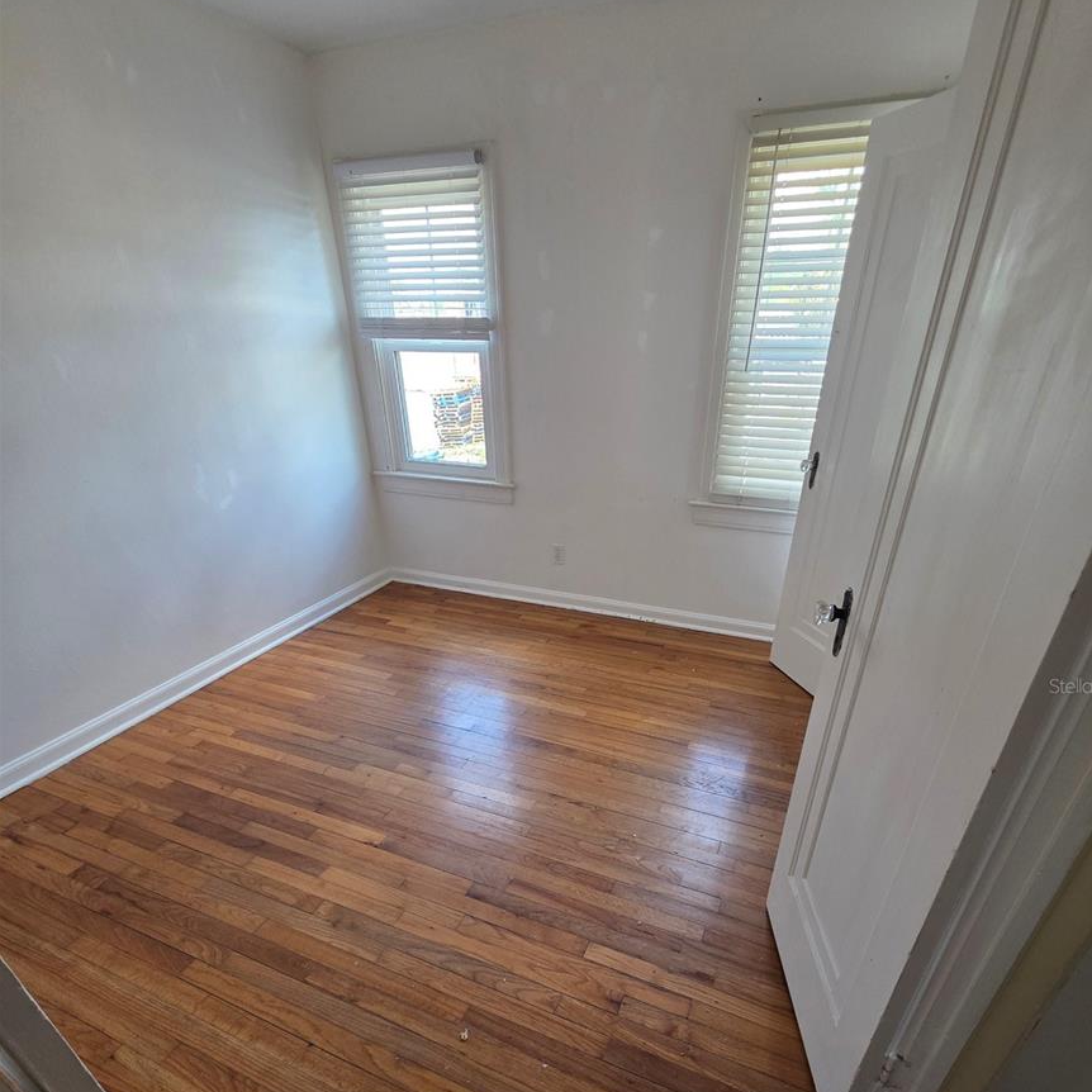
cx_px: 569
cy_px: 685
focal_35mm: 16
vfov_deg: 85.7
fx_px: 571
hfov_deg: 87.4
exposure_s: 1/120
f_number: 1.9
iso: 160
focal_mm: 2.2
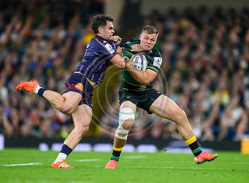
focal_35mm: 665
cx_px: 118
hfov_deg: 3.0
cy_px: 90
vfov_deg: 2.2
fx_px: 4756
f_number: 4
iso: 5000
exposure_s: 1/1600
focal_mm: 560
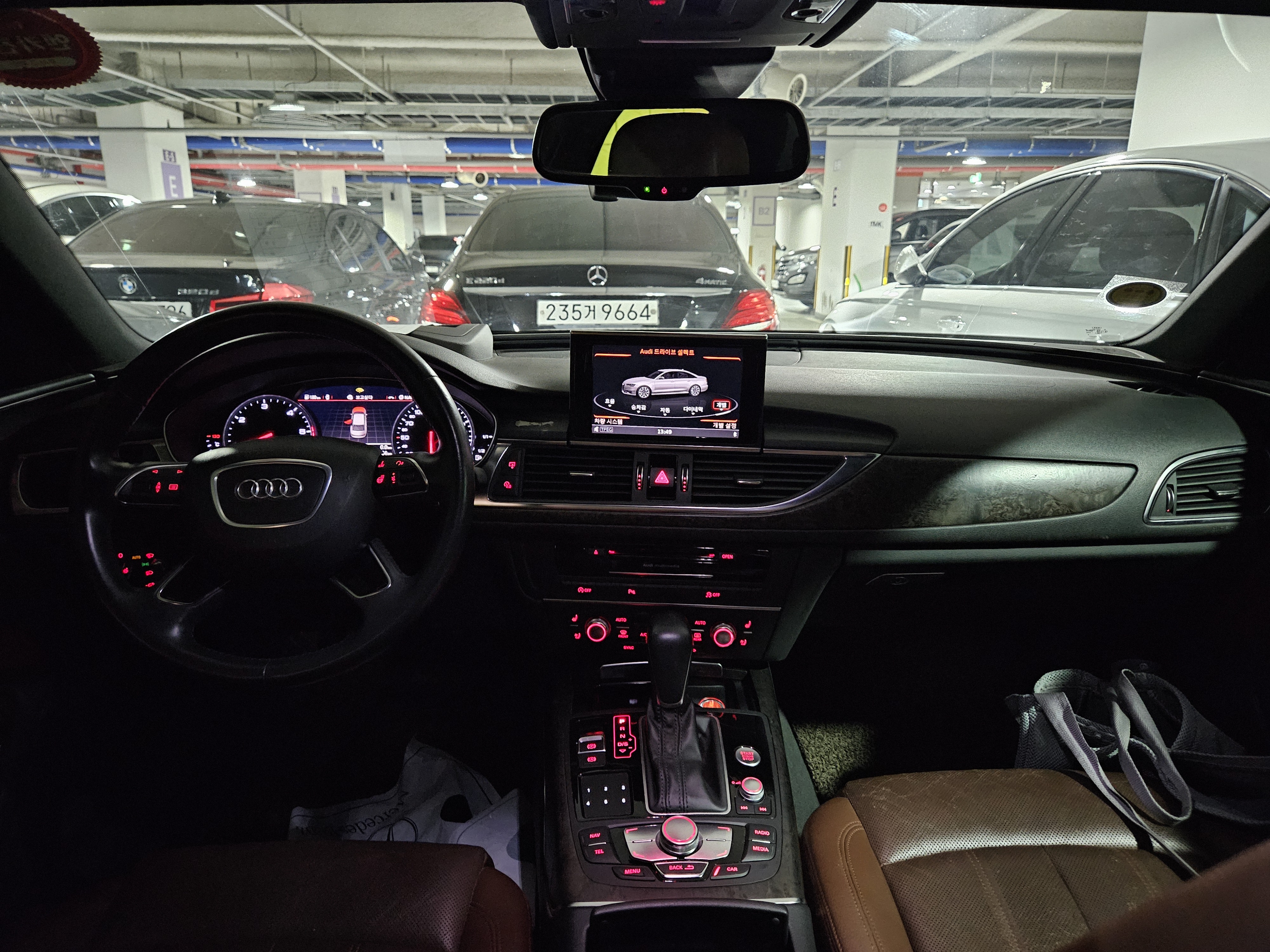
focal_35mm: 23
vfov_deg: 58.9
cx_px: 635
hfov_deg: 73.9
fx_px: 844
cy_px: 476
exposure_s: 1/19.8
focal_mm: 5.4
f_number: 1.8
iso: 1250
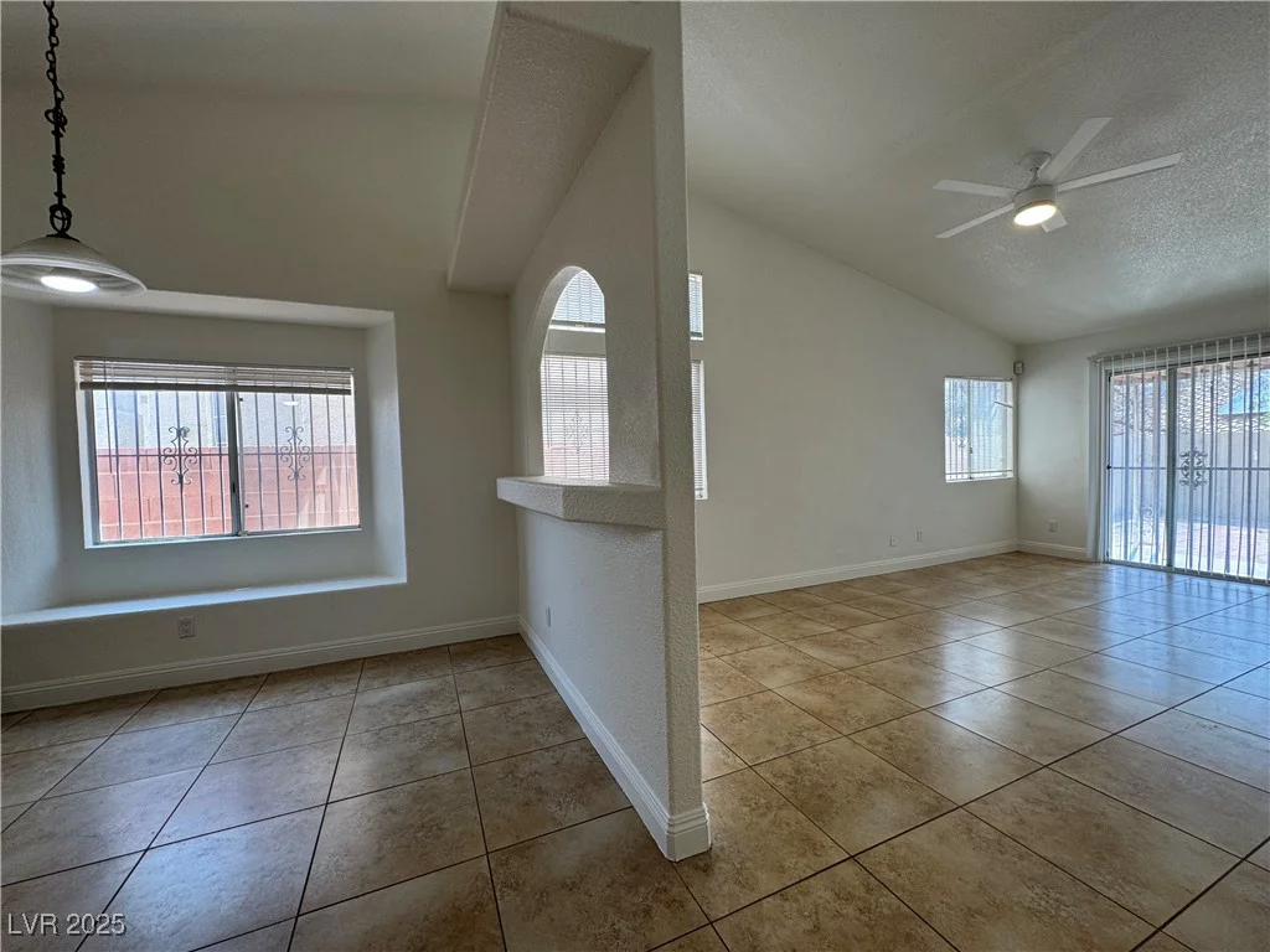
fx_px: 514
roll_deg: +2.3
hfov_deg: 102.1
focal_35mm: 14
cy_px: 476
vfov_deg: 85.7
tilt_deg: -2.0
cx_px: 635
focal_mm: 2.22
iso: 80
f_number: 2.2
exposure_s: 1/120
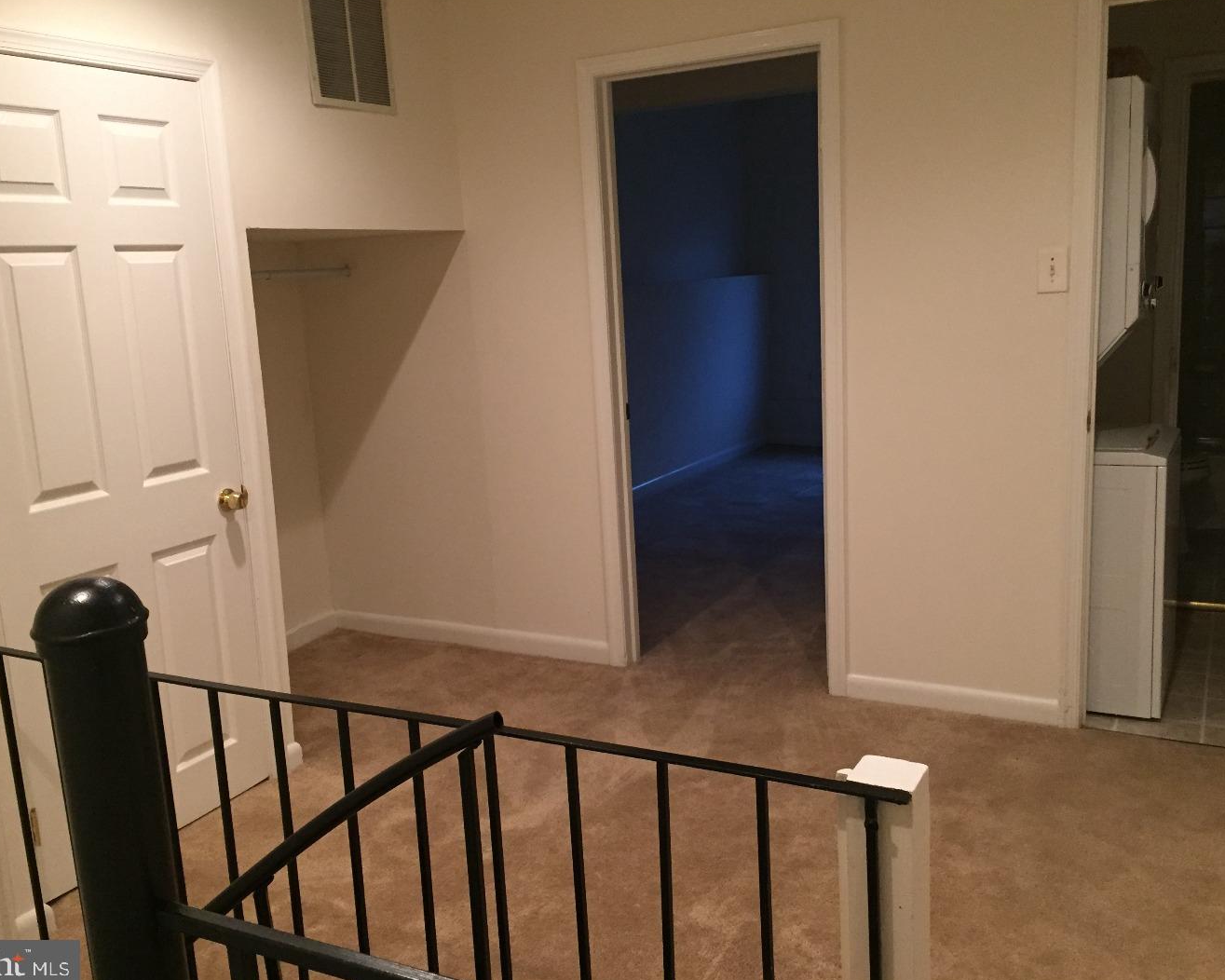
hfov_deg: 57.2
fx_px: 1124
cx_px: 588
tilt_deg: -10.7
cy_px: 490
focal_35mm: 31
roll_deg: +3.8
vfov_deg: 47.1
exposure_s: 1/30
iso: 200
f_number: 2.2
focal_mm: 4.15
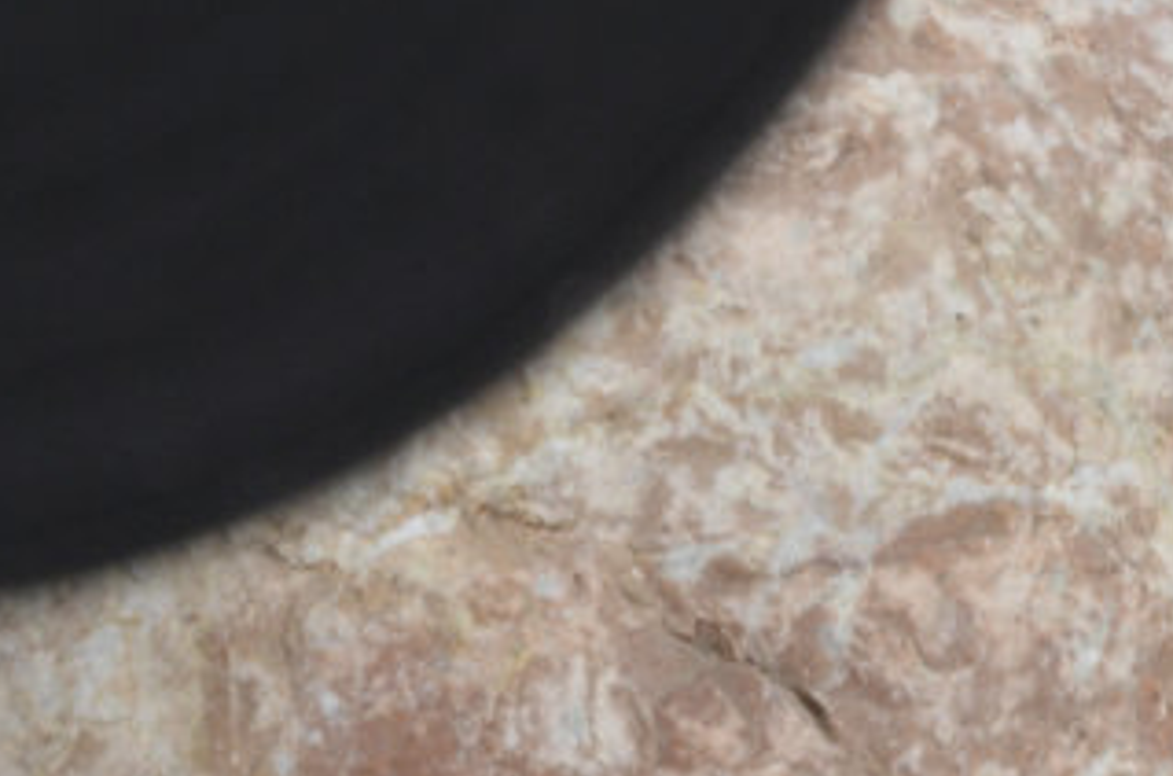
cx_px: 603
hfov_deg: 5.2
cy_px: -642
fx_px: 12838
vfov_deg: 3.4
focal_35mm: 395
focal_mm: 70
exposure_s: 1/60
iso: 800
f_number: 16
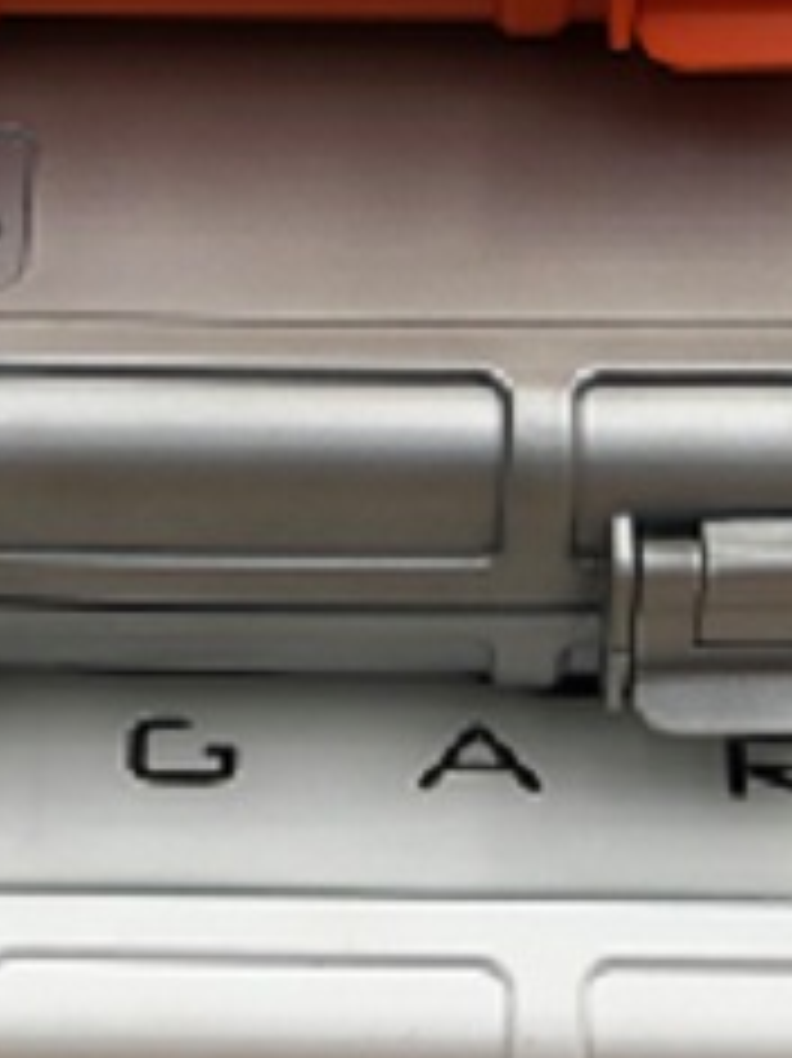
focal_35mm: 148
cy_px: 149
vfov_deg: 13.3
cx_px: 297
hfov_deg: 10.0
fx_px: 4519
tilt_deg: -46.2
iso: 16
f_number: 2.4
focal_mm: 6
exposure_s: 1/50
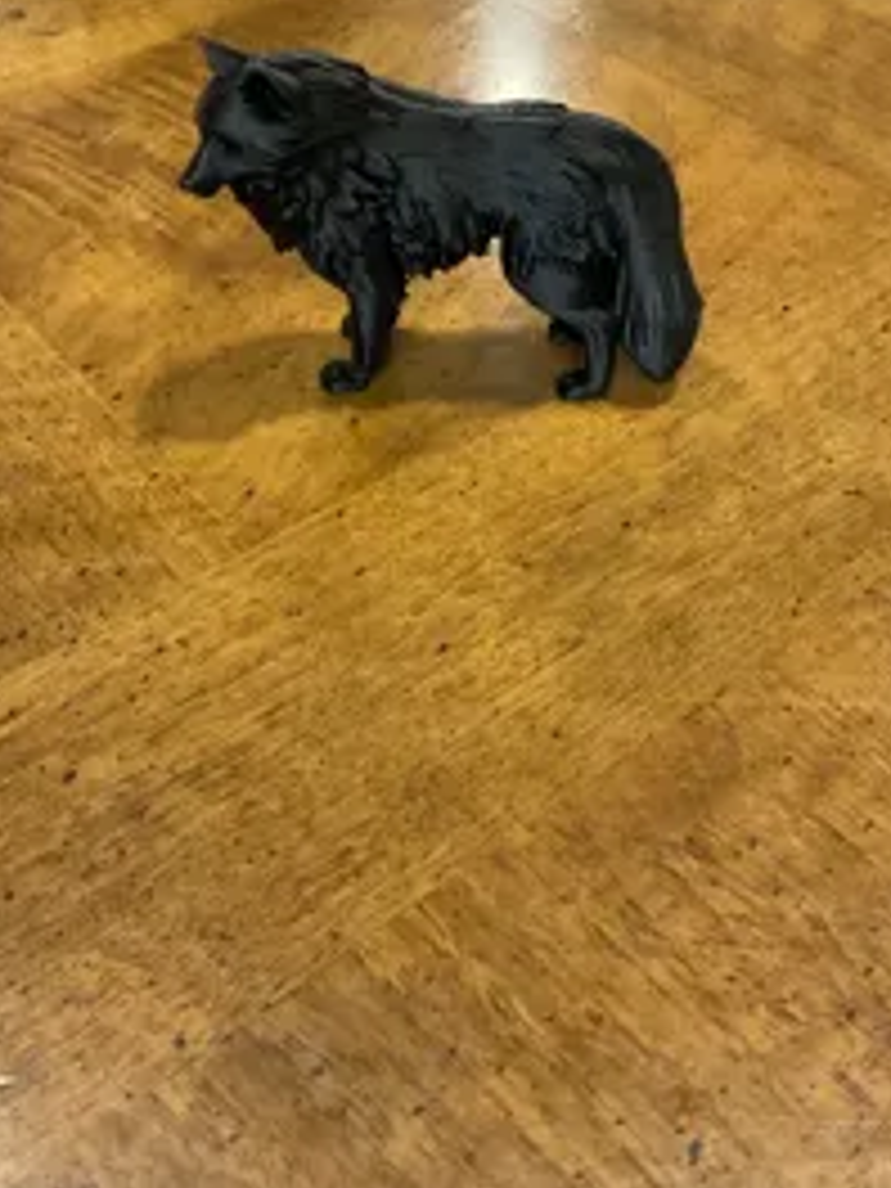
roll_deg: -0.2
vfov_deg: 42.7
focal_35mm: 44
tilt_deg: -41.8
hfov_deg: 32.9
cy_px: 472
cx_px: 450
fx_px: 1510
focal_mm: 3
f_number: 1.8
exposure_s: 1/40
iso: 200
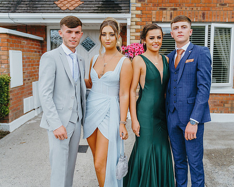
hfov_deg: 47.9
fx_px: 263
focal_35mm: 38
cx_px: 122
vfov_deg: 39.1
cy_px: 86
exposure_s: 1/2000
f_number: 2.8
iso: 400
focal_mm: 30
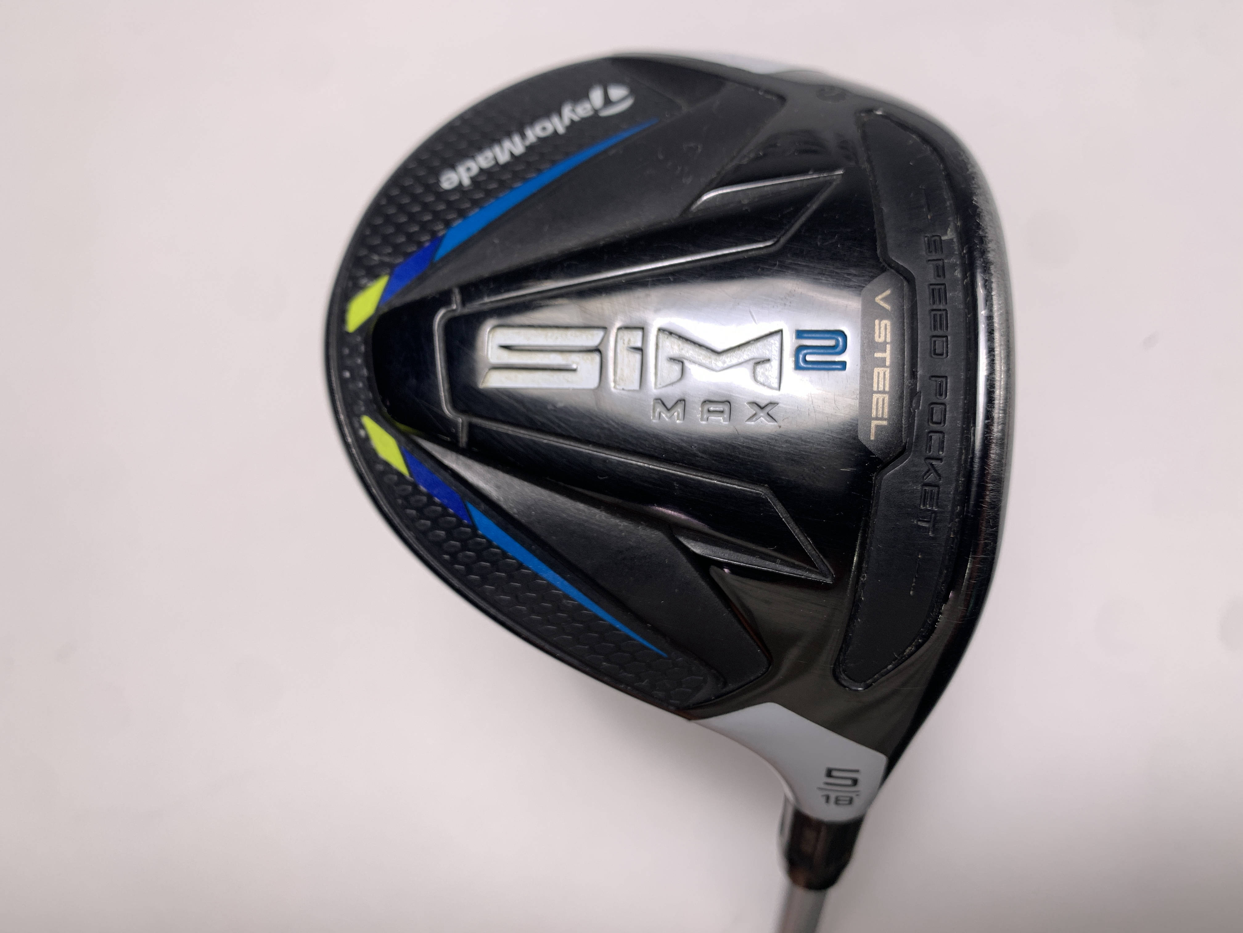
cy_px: 466
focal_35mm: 26
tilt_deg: -71.2
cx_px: 622
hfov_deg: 67.3
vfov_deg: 53.1
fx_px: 934
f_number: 1.8
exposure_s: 1/297
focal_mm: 4.25
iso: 25
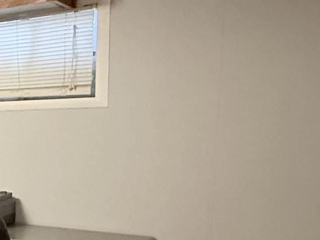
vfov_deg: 24.2
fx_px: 555
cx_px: -298
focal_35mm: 60
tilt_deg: -5.1
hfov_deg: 19.9
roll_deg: +0.9
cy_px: 179
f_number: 2.2
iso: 640
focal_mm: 2.22
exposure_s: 1/60
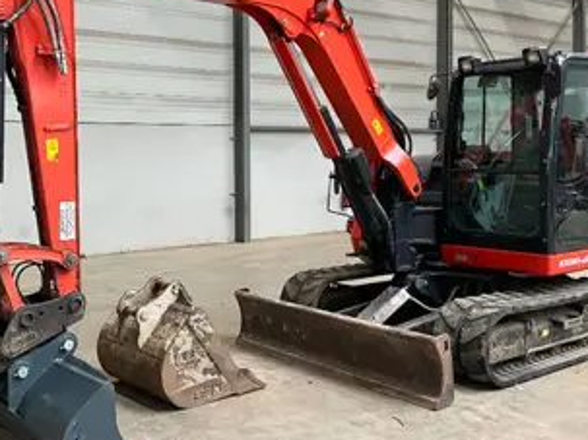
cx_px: 245
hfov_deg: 41.1
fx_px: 781
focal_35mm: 46
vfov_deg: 31.4
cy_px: 167
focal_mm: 3
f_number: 1.8
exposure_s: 1/60
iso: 100
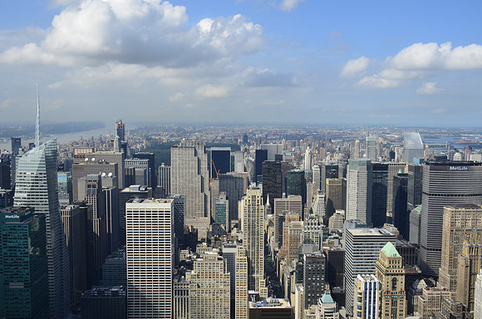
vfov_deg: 36.7
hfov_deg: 53.2
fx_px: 481
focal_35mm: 36
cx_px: 241
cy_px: 160
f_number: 11
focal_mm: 24
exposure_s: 1/125
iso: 100
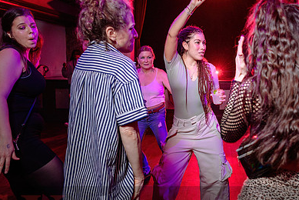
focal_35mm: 39
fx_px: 324
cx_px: 205
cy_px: 96
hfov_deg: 48.5
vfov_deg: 34.3
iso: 1000
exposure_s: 1/80
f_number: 3.2
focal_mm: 24
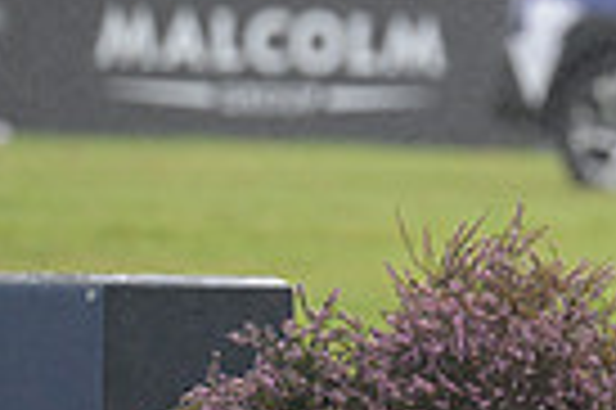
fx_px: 14510
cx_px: 1254
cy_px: -65
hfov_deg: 2.4
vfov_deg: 1.6
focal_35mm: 849
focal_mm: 200
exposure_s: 1/1000
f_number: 5
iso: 1600
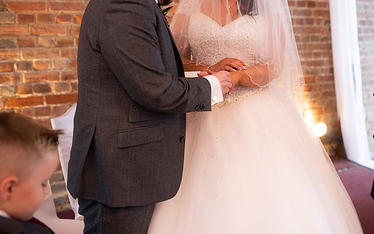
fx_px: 448
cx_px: 226
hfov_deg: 45.0
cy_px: 86
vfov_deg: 29.1
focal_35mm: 44
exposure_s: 1/100
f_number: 2.5
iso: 640
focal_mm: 35
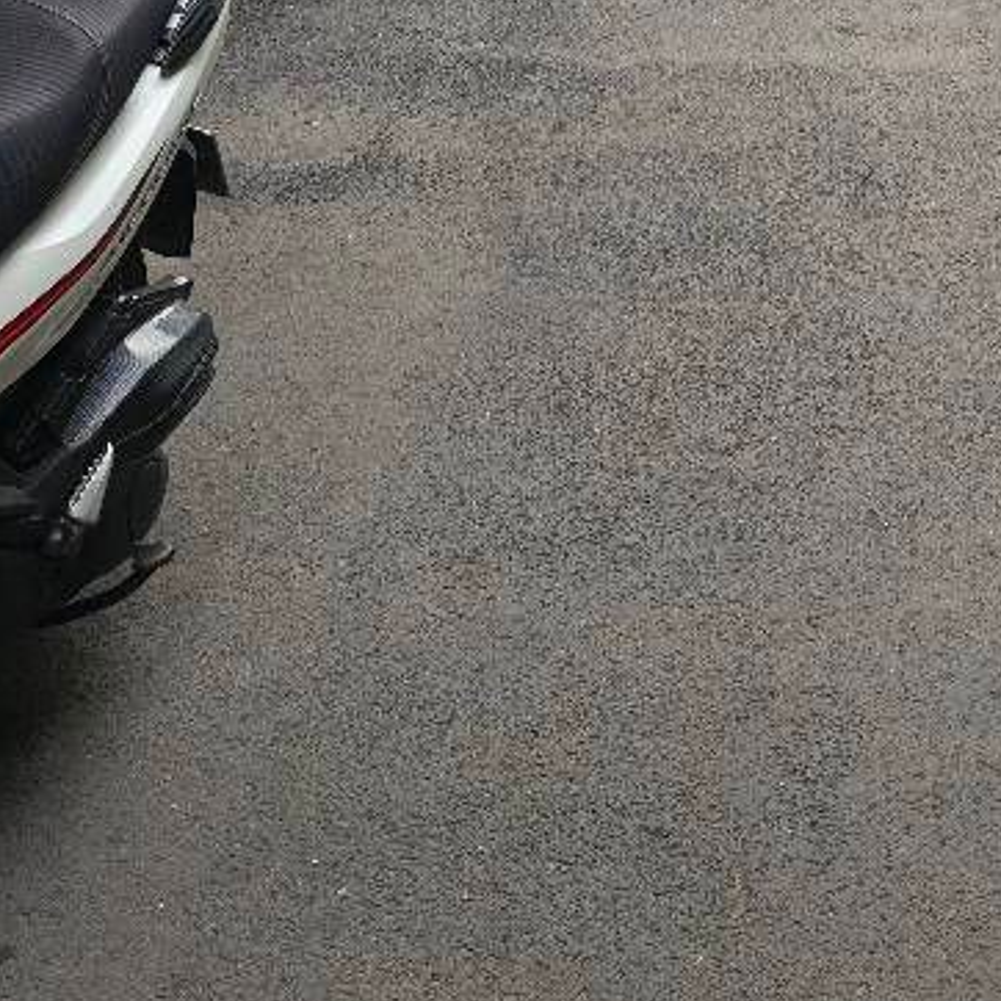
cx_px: 990
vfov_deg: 26.3
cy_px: -105
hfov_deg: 27.1
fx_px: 1963
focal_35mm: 60
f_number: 1.8
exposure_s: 1/961
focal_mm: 5.59
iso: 50
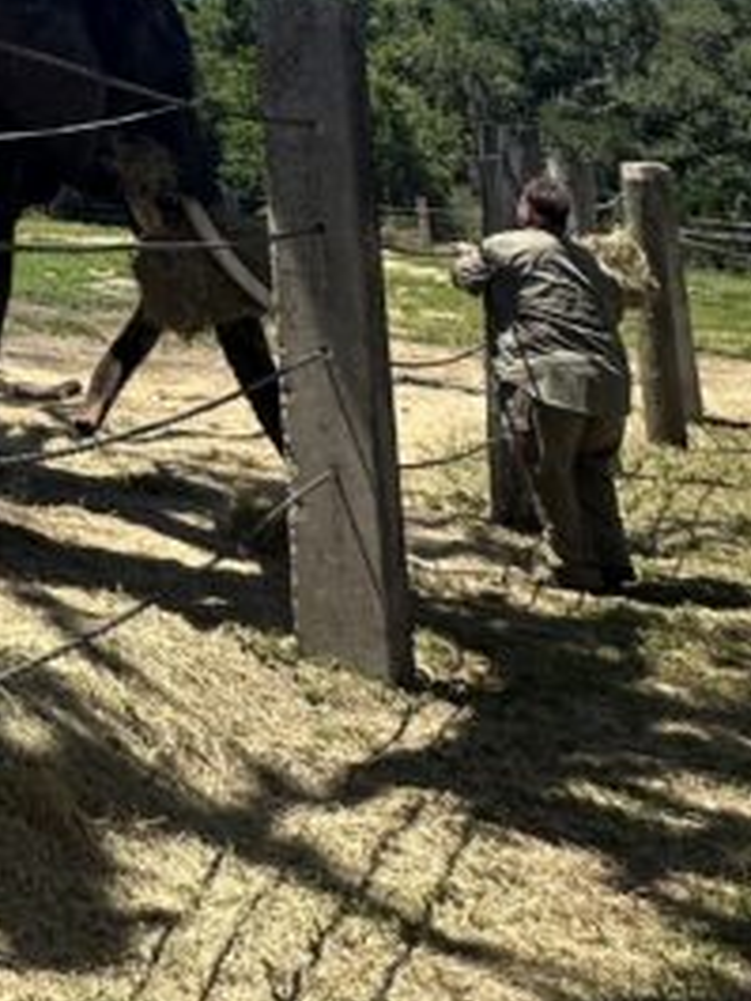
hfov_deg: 20.4
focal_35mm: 54
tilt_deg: +16.6
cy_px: -317
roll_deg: -4.1
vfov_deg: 28.7
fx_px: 1561
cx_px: -547
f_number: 2.2
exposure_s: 1/1233
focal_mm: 2.22
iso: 40
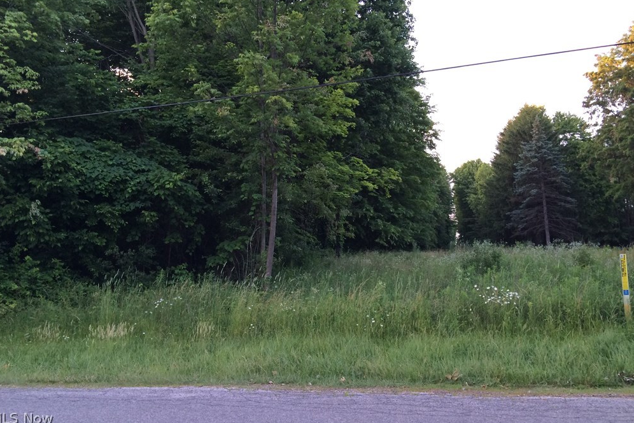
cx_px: 313
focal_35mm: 31
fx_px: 546
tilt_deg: +7.5
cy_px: 184
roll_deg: +2.0
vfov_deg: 42.2
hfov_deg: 60.3
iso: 40
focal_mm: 4.15
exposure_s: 1/40
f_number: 2.2
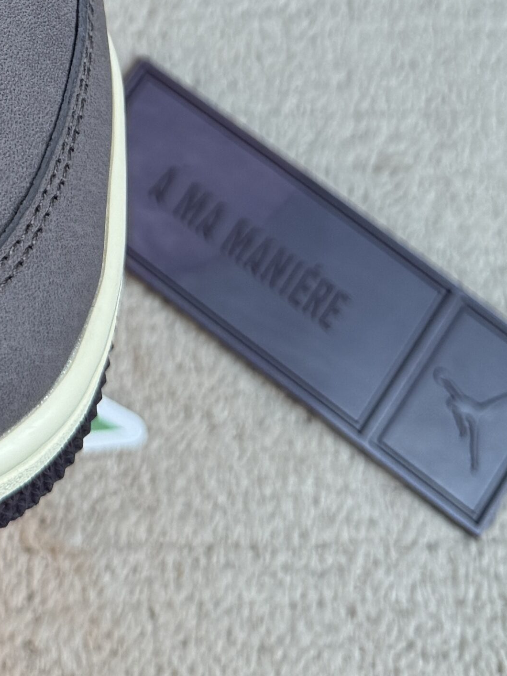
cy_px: -284
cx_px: -287
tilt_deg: -64.8
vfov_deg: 18.3
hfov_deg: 14.1
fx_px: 1894
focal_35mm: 97
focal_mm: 6.76
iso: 80
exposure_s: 1/402
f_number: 1.78
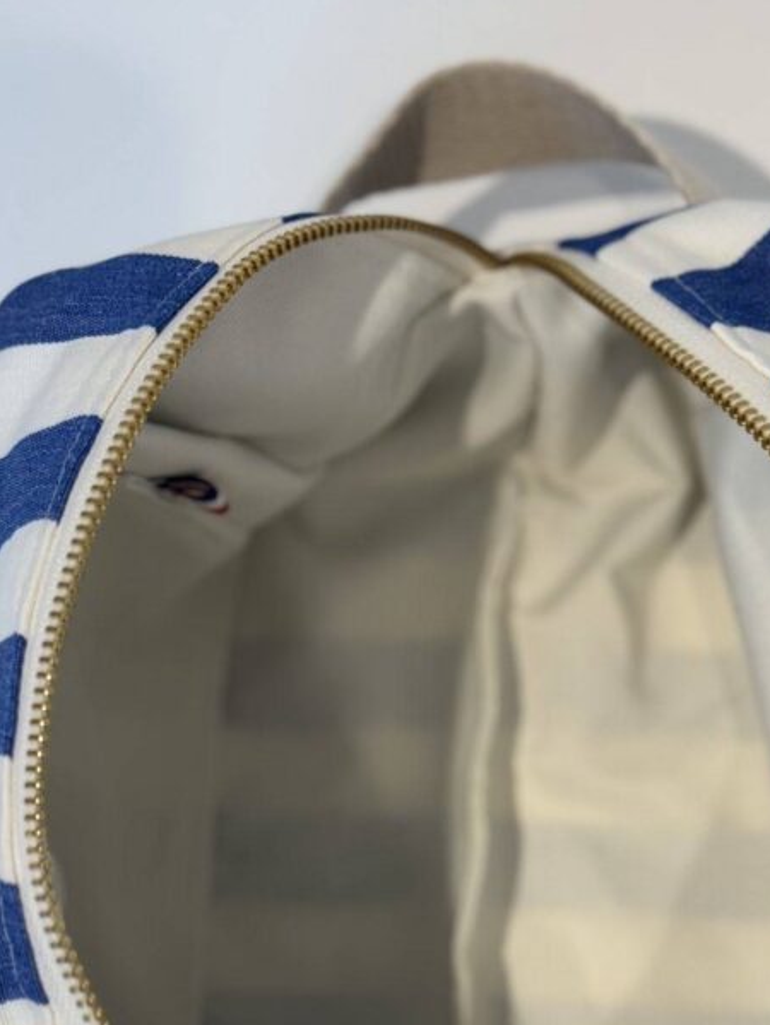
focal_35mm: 82
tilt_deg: -80.5
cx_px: 489
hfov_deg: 18.0
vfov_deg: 23.4
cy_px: 833
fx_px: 2429
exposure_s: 1/100
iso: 50
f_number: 1.78
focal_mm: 6.76
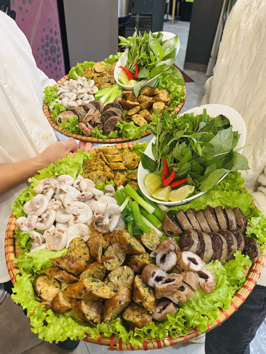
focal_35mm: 27
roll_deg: -3.9
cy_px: 183
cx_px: 133
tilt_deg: -40.1
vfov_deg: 65.3
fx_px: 277
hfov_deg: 51.4
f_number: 1.6
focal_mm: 5.96
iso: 500
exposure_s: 1/50
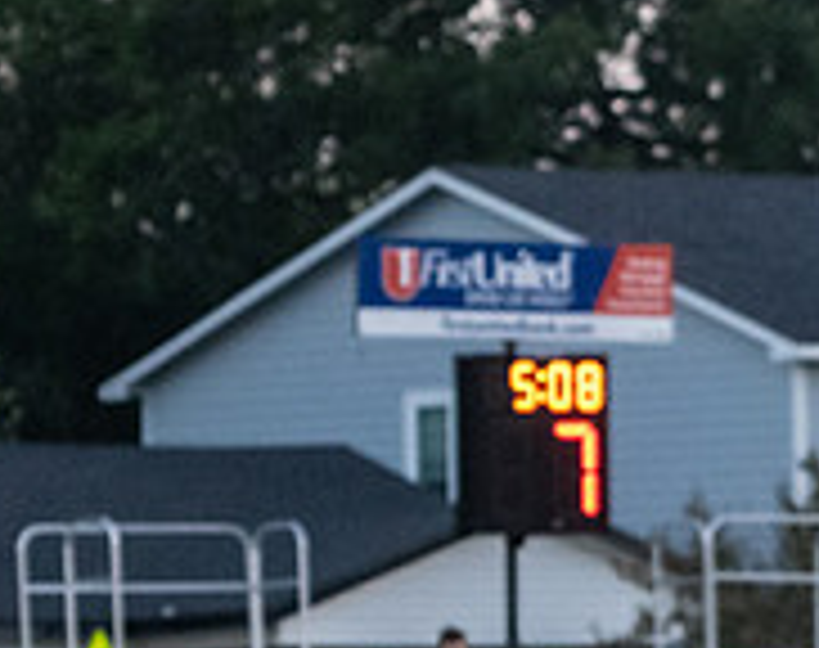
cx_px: 863
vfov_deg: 3.6
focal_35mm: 429
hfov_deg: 4.5
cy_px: 1150
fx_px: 10354
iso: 5000
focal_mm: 100
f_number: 5.6
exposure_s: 1/1000
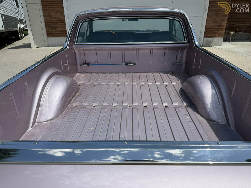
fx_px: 174
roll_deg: +0.6
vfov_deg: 56.8
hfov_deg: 71.6
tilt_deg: -23.3
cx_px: 126
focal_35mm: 24
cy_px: 94
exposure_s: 1/4405
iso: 80
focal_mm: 6.76
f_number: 1.78
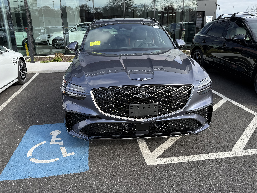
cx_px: 123
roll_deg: +2.2
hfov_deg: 63.4
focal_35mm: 28
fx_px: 208
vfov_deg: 49.7
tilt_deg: -17.7
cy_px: 98
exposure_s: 1/1385
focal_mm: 6.76
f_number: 1.78
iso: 80
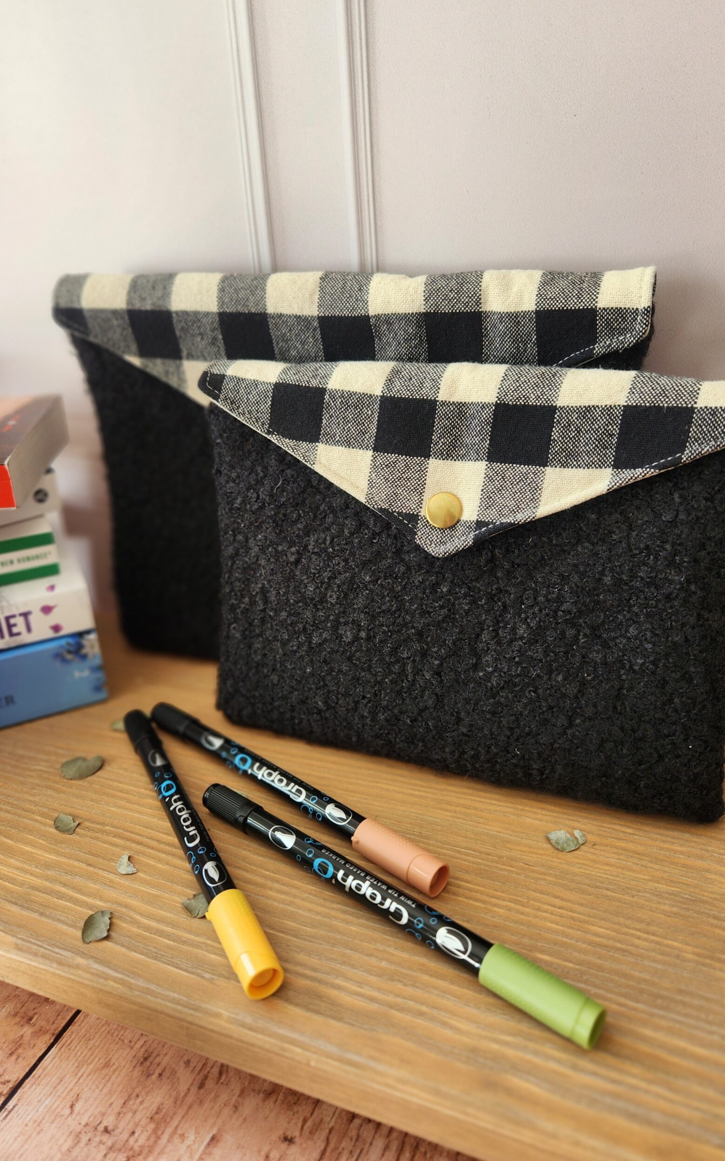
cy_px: 582
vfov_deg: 72.6
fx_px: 791
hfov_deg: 49.3
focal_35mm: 25
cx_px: 365
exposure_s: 1/120
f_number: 1.8
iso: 64
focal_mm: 5.4
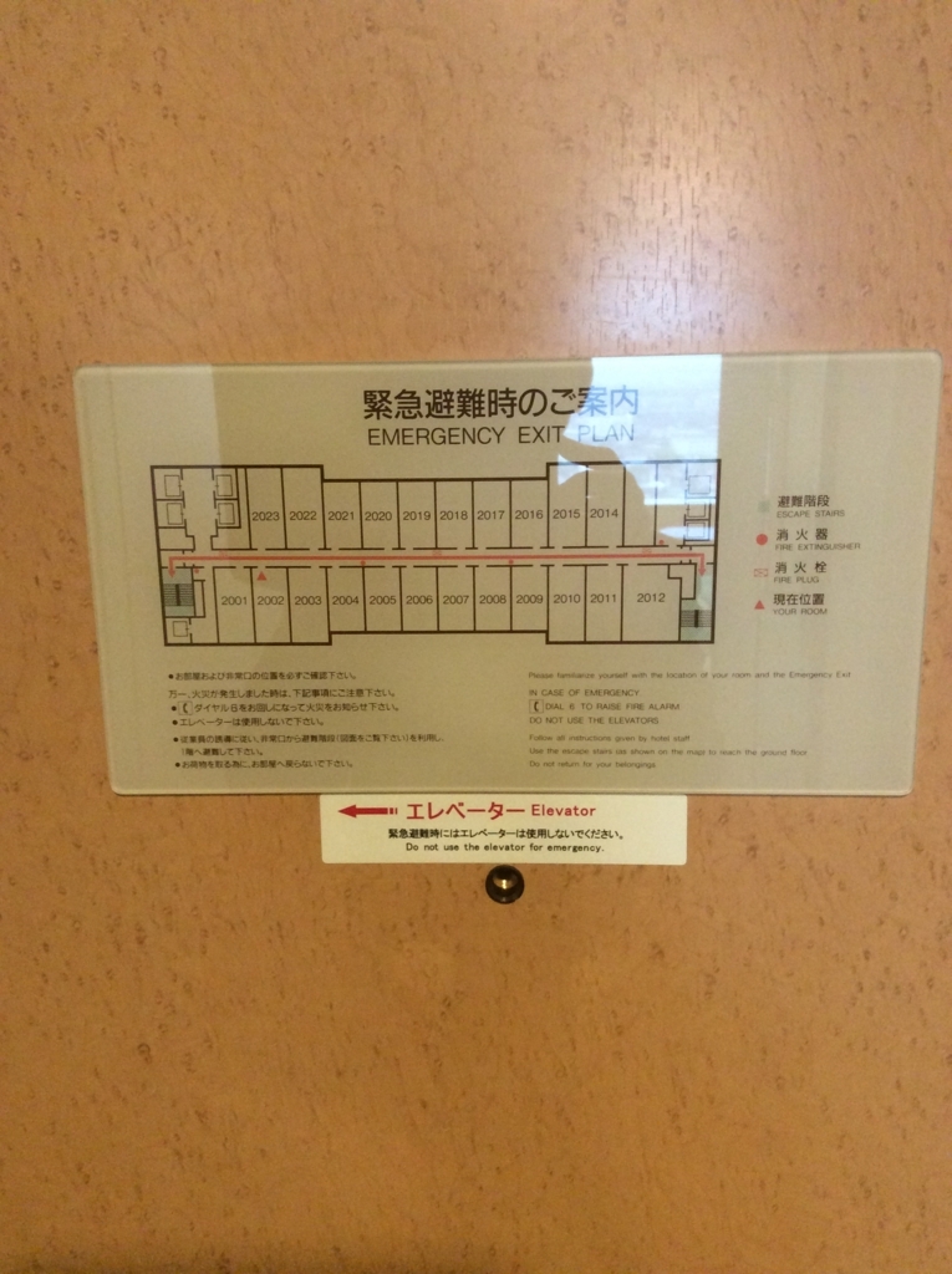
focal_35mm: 32
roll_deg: -0.5
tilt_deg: -13.0
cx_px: 476
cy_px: 637
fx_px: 1176
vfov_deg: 56.9
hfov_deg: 44.1
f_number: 2.4
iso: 200
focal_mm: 3.3
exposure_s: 1/24
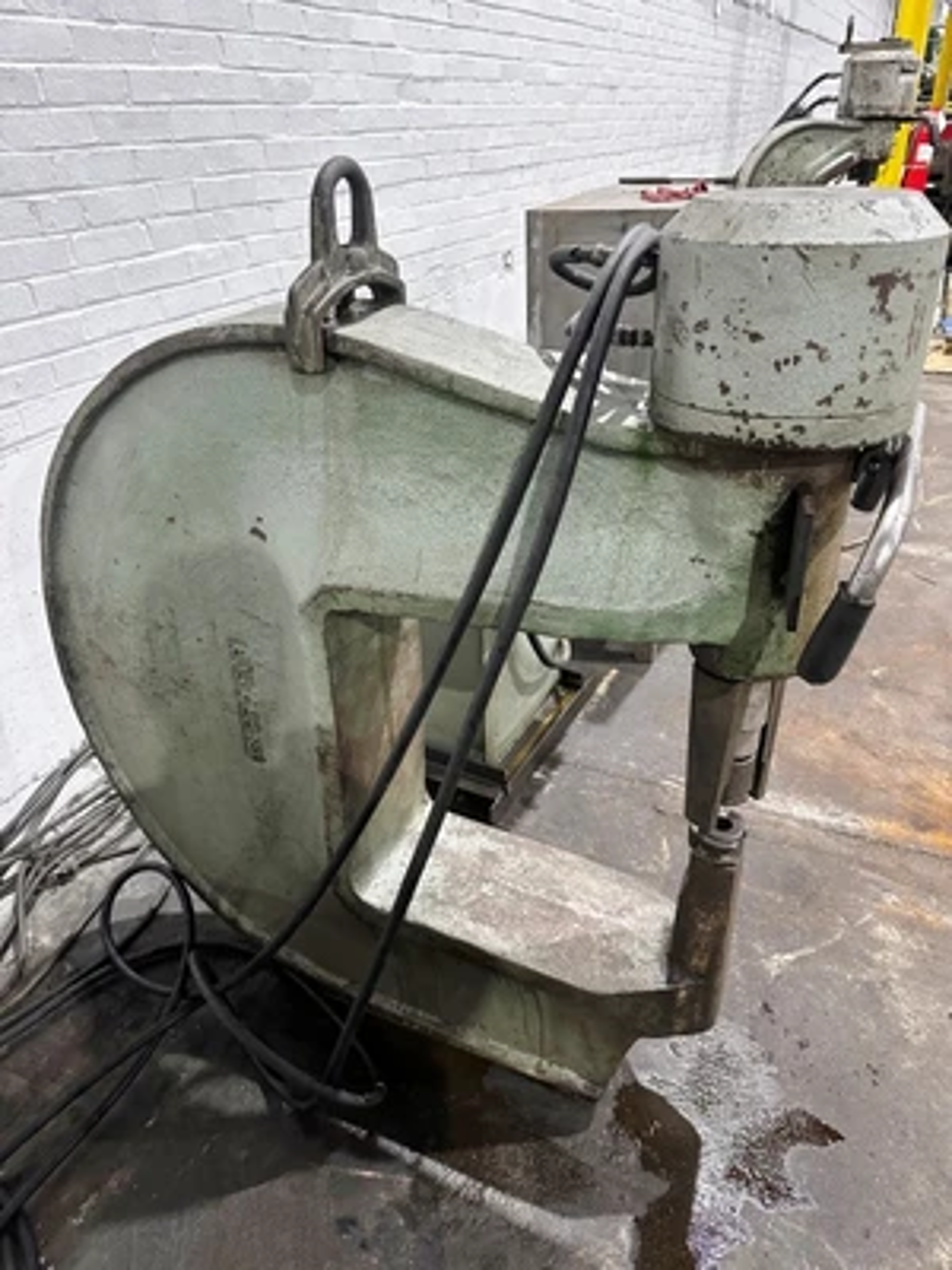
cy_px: 635
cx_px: 476
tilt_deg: -29.4
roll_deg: +0.9
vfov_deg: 71.6
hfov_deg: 56.8
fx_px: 880
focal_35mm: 24
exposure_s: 1/60
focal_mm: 6.86
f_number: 1.78
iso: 500
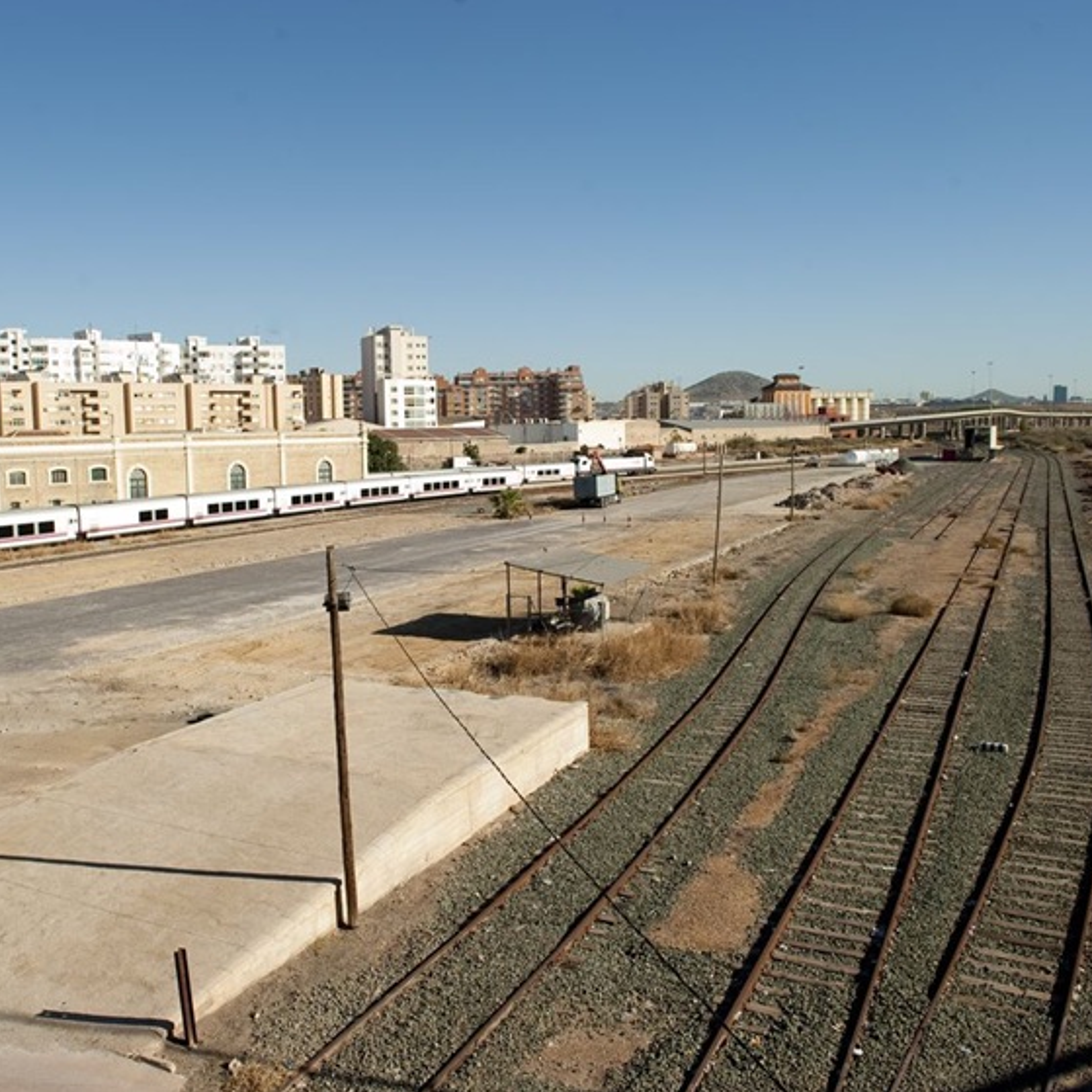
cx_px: 447
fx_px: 1106
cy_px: 544
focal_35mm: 31
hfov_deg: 52.2
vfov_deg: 52.5
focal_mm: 24
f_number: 9
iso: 200
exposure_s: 1/250
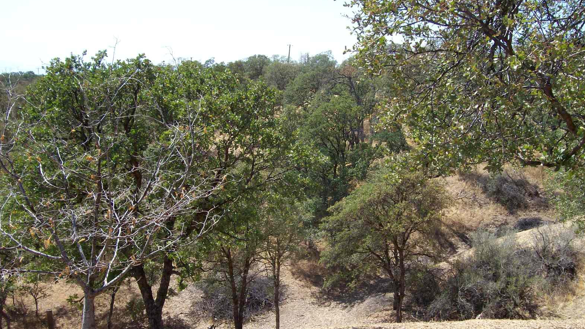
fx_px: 620
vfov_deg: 29.7
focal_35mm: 40
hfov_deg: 50.5
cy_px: 164
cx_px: 292
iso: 80
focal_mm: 6
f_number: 4.8
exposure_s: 1/343
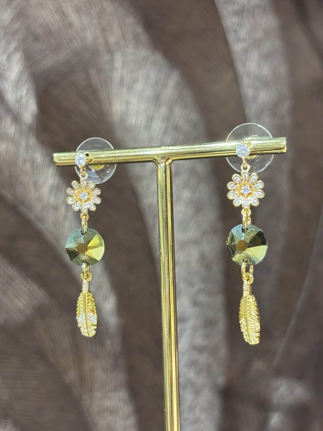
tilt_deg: -2.2
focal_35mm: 52
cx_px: 162
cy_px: 216
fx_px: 647
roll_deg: +1.5
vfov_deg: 36.8
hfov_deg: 28.0
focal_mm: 5.96
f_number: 1.6
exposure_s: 1/50
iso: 80
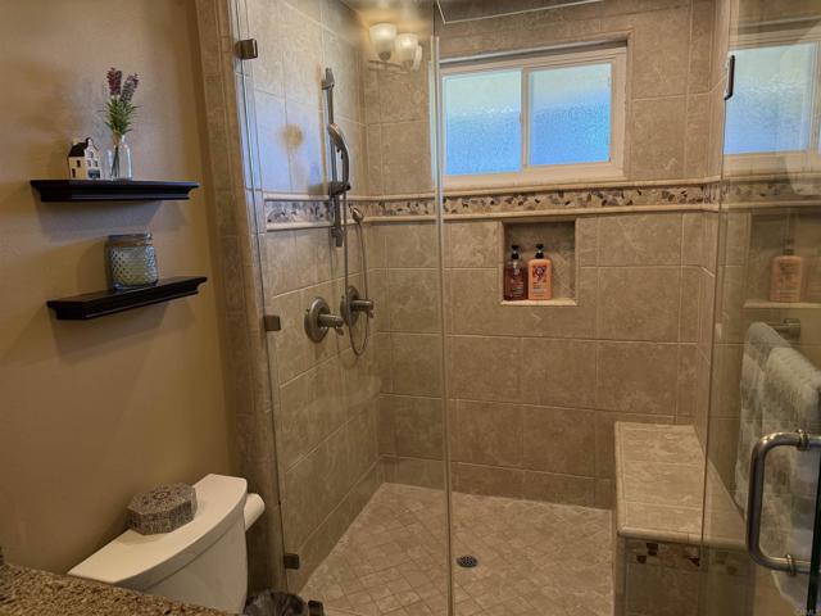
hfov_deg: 71.6
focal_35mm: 24
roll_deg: +1.9
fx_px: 569
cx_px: 410
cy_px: 308
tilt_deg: -10.4
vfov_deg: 56.8
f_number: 1.78
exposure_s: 1/120
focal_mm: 6.76
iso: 250
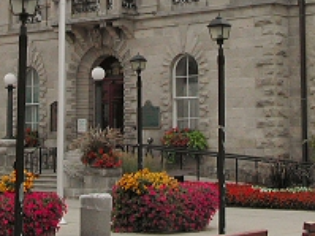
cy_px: -11
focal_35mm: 98
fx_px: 891
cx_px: 122
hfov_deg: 20.0
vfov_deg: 14.8
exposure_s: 1/243
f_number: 7.6
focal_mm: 8
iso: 100
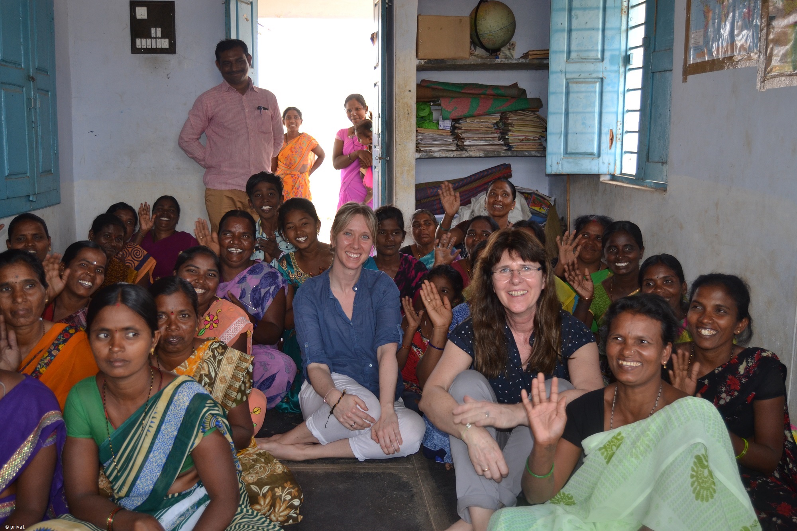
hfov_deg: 53.1
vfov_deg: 36.9
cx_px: 398
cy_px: 266
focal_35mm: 36
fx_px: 797
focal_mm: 24
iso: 400
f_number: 4
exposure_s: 1/125
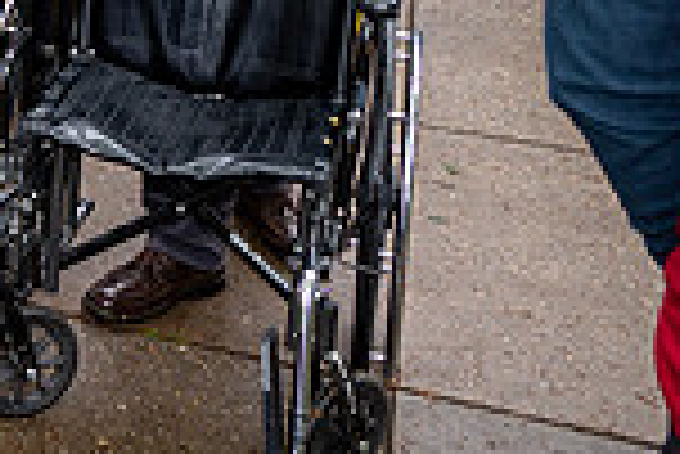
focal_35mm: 92
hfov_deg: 18.6
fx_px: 1739
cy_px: -211
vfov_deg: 14.0
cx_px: -437
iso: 160
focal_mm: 24
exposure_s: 1/60
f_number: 4
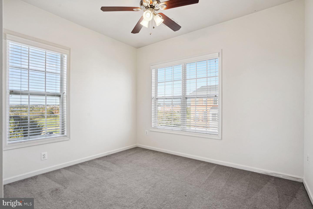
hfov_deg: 96.7
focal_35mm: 16
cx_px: 156
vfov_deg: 73.7
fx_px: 139
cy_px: 104
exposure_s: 1/160
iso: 800
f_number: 8
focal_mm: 16
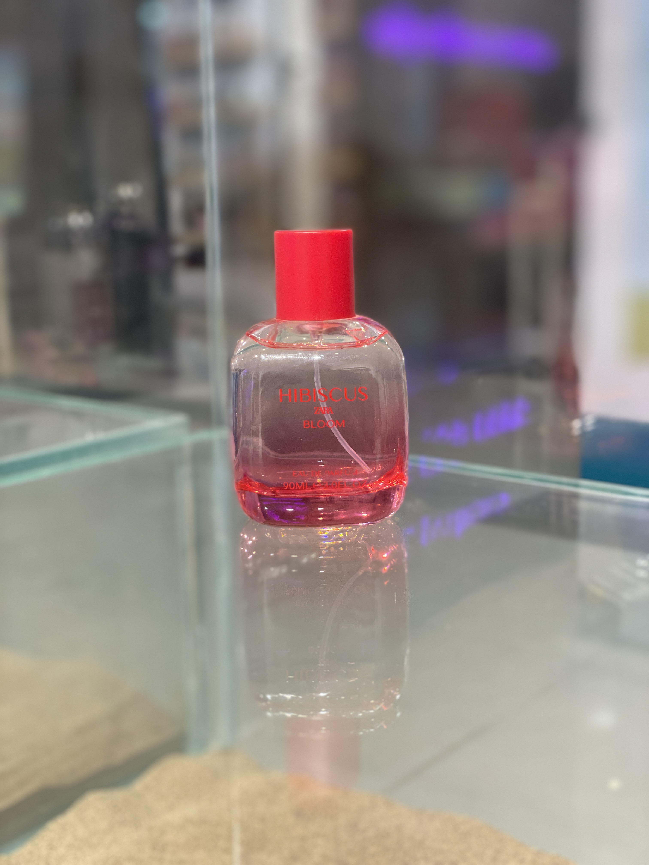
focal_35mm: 52
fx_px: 1300
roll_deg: +1.3
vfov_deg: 36.8
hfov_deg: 28.0
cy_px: 432
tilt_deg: -11.2
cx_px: 324
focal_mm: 6
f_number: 2
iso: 200
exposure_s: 1/100
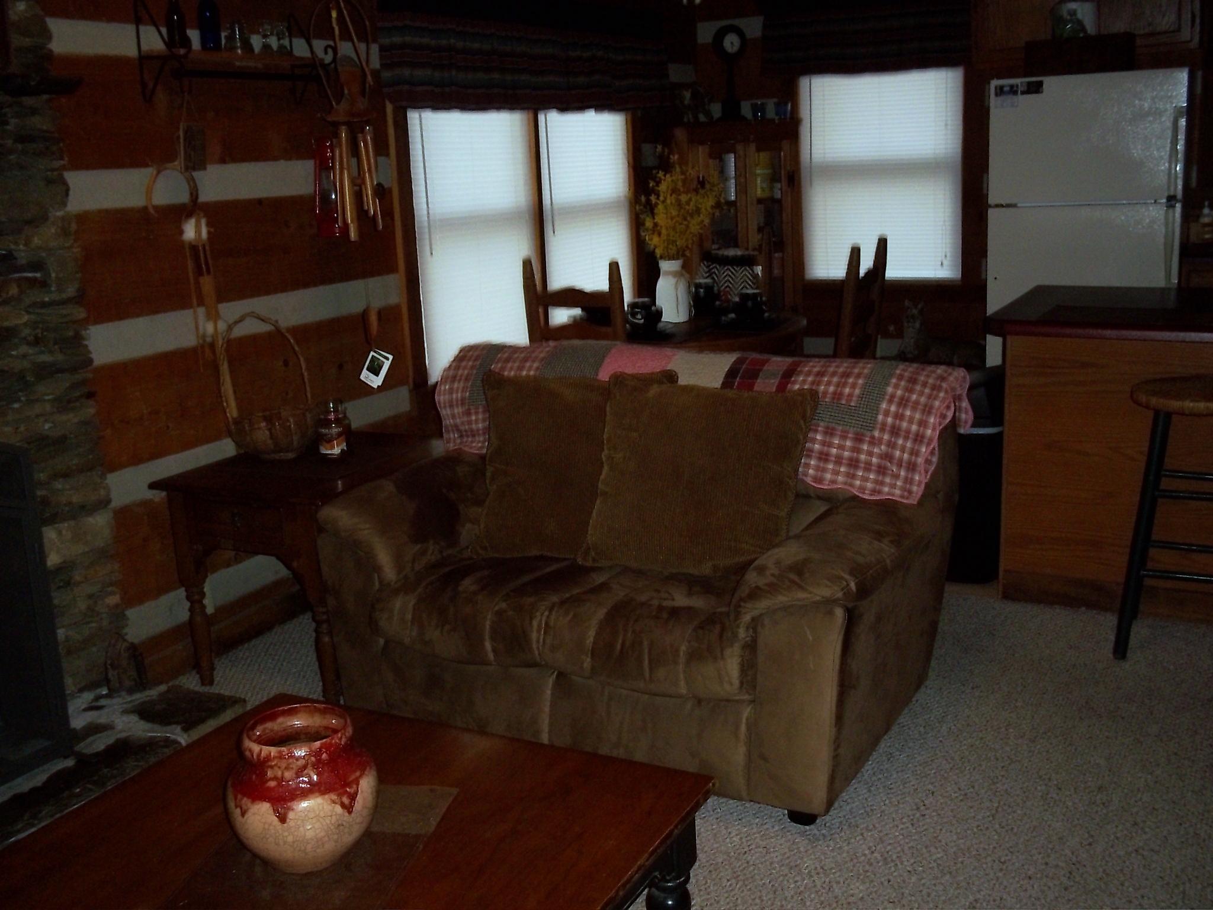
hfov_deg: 51.4
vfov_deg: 39.7
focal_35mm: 36
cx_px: 606
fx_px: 1261
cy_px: 455
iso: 80
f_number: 3.1
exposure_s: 1/30
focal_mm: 6.5
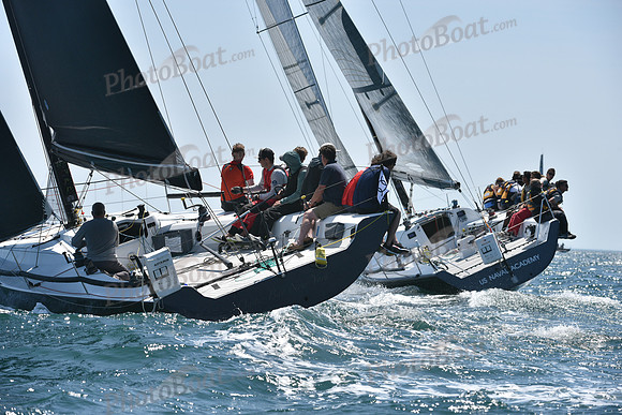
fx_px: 3456
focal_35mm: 200
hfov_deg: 10.3
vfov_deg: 6.9
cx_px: 311
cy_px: 208
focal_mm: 200
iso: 320
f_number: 8
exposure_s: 1/1000
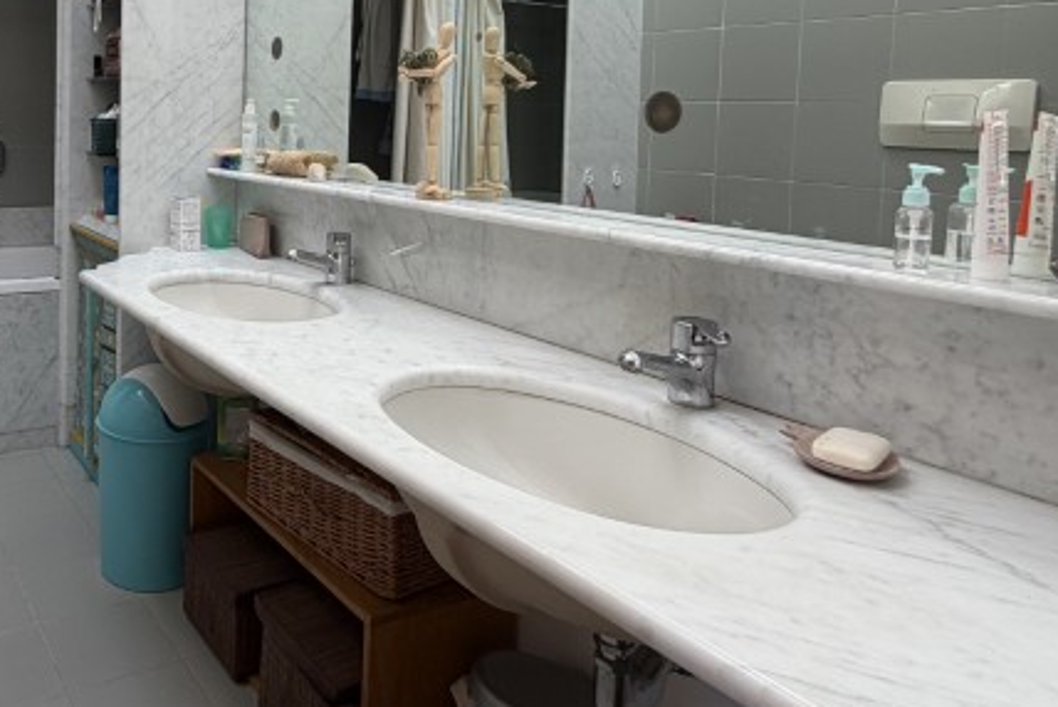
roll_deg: -2.0
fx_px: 853
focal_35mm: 29
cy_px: 166
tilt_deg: -3.9
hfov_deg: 59.1
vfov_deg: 43.4
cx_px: 226
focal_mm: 2.22
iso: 64
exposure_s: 1/121
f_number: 2.2
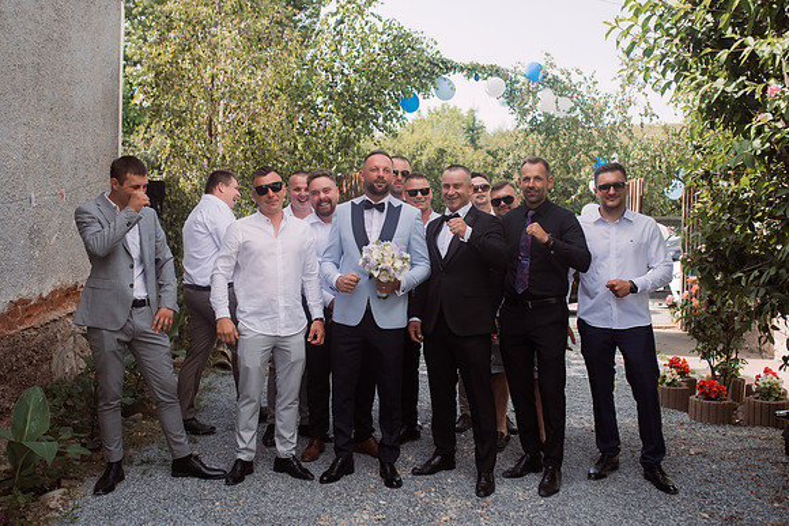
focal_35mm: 39
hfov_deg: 49.8
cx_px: 381
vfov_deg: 34.4
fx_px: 849
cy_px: 254
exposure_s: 1/400
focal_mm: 35
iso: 100
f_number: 3.5
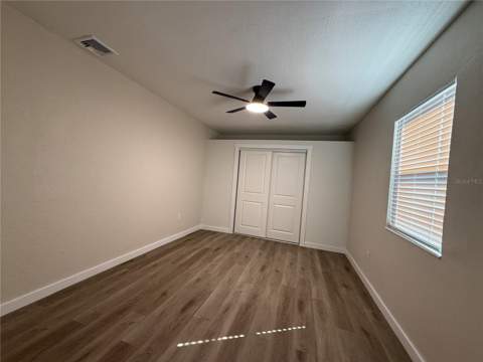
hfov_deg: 102.1
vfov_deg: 85.7
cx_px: 242
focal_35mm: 14
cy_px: 181
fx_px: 195
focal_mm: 2.22
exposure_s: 1/120
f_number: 2.2
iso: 250
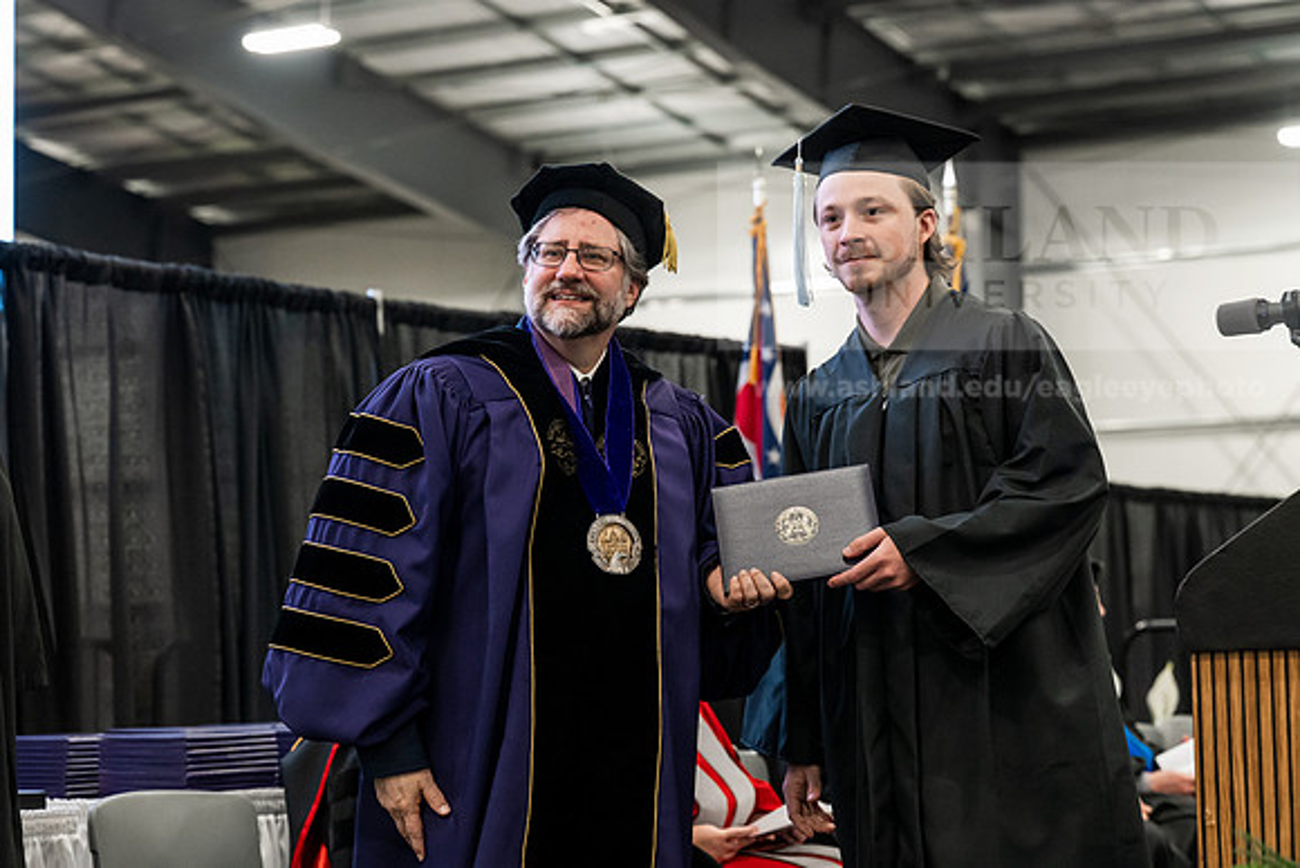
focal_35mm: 86
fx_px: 3106
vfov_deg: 15.9
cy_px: 434
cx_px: 650
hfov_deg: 23.6
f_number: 4.5
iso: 4000
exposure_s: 1/200
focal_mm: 86
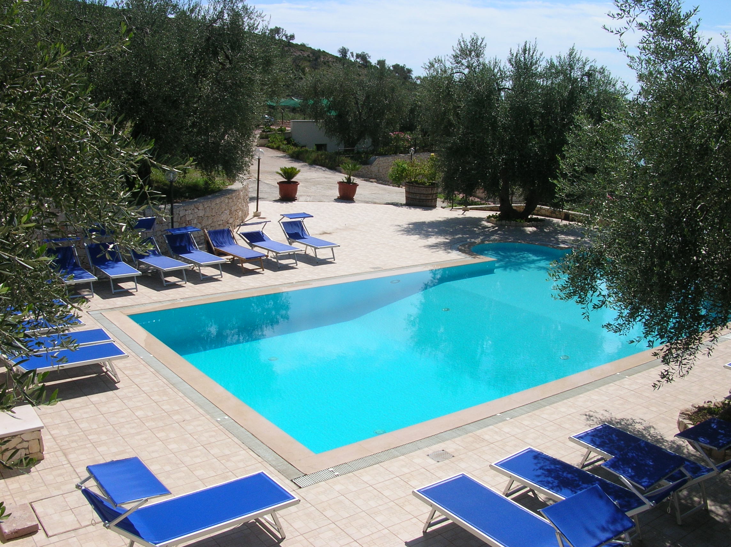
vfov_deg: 40.6
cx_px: 366
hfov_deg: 52.7
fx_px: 738
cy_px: 274
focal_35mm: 35
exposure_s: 1/483
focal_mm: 5.8
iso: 50
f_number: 5.6
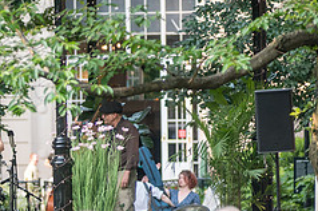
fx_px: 4481
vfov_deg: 2.7
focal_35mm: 508
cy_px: 179
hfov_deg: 4.1
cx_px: -31
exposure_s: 1/250
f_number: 3.5
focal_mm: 200
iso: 500
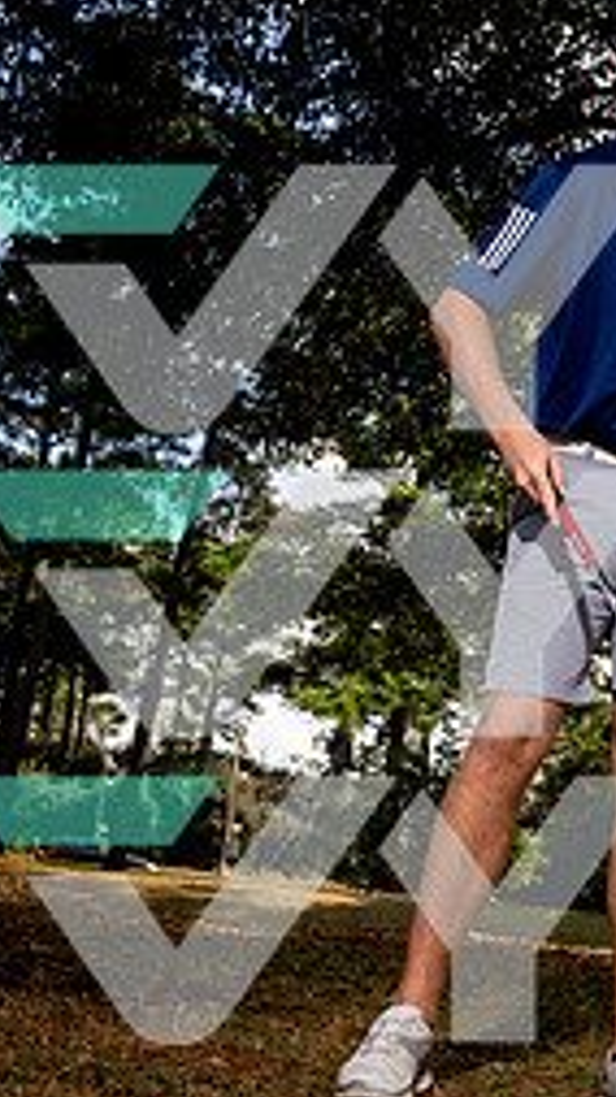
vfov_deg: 37.2
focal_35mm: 56
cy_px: 607
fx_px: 1629
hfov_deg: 20.8
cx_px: 607
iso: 160
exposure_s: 1/250
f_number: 8
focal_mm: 30
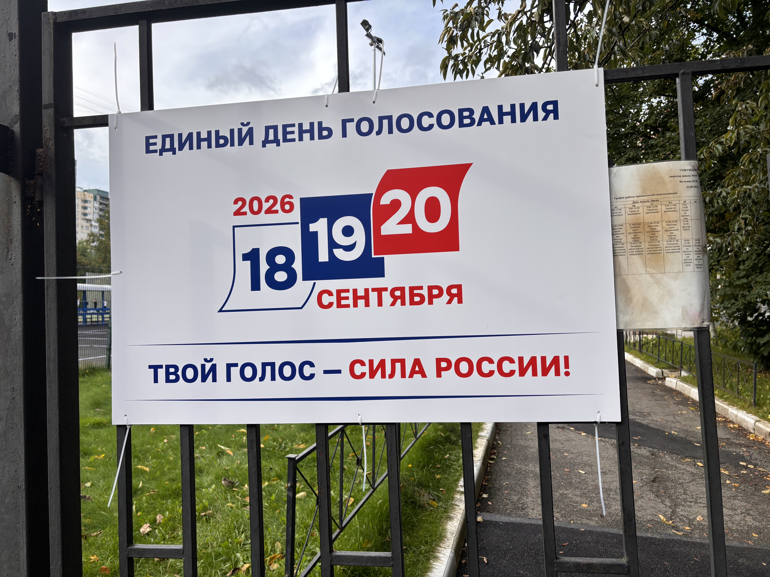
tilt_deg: +0.1
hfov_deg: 67.3
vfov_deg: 53.1
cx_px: 385
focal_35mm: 26
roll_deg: -0.3
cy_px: 288
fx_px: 578
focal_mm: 5.96
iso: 50
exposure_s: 1/1007
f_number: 1.6
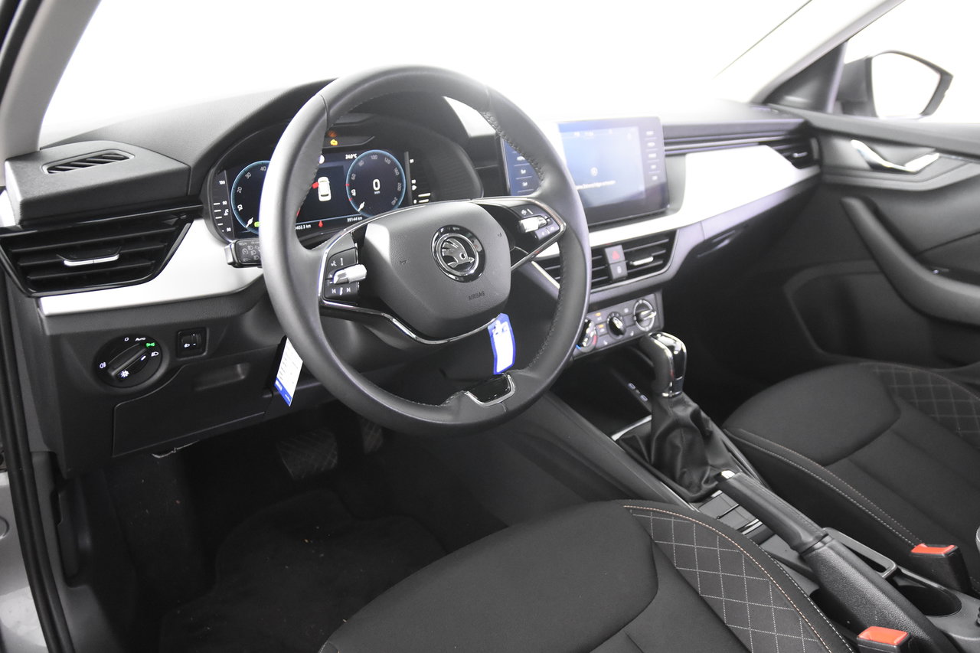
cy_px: 326
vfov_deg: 43.6
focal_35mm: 30
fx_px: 817
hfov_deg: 61.9
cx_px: 490
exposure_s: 1/30
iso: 4000
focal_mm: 20
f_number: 2.8
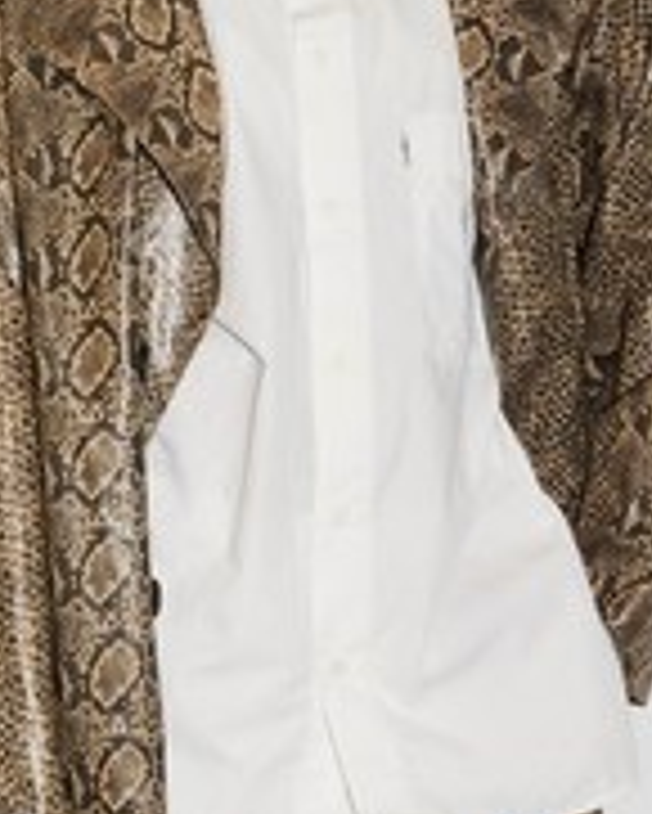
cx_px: 27
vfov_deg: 12.8
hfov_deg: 10.2
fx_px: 3639
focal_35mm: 151
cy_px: 450
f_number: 8
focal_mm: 38
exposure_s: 1/125
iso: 400
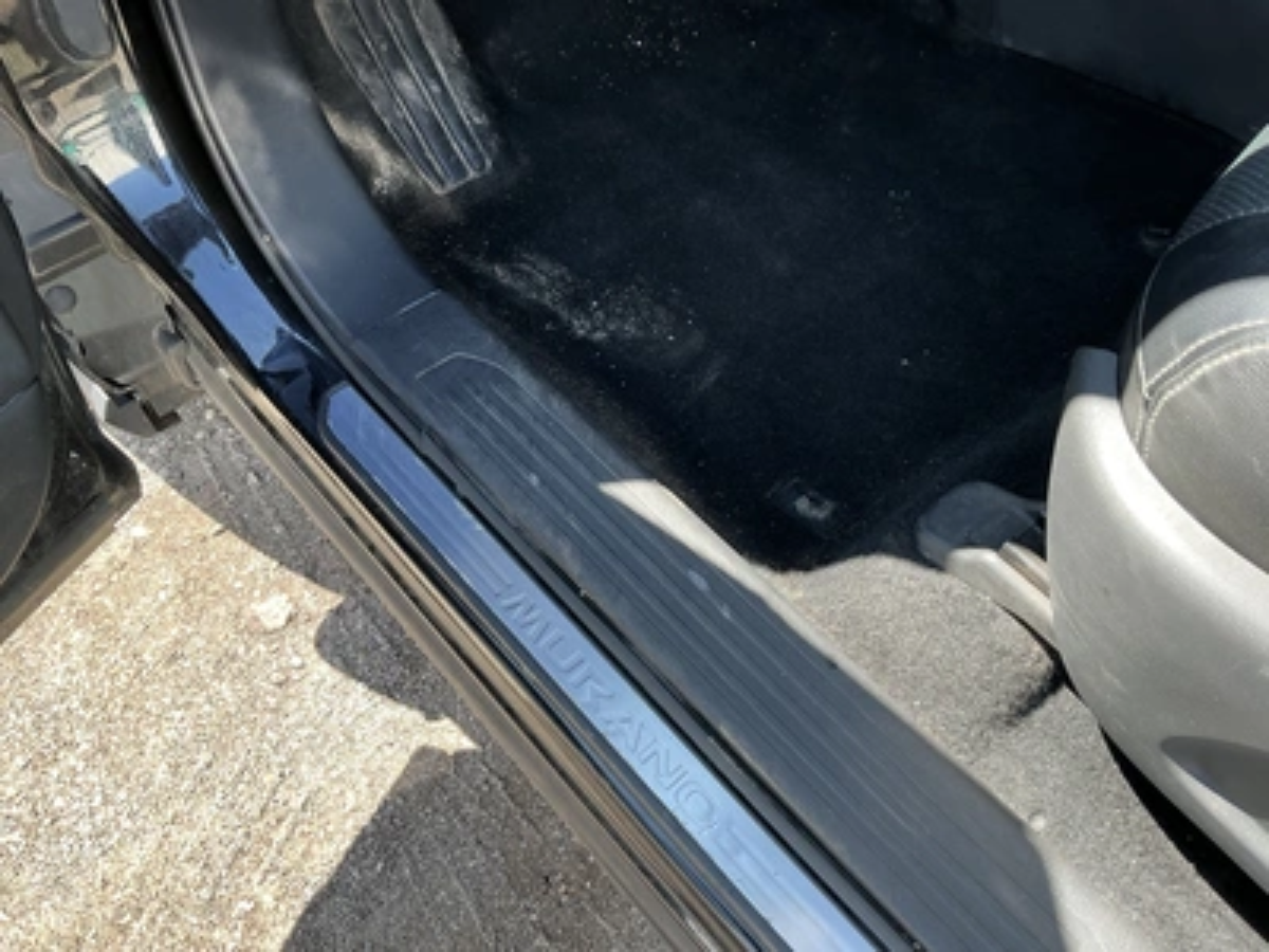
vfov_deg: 49.7
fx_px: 1026
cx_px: 634
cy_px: 476
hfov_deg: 63.4
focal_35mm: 28
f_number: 1.8
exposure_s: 1/122
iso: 25
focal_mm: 3
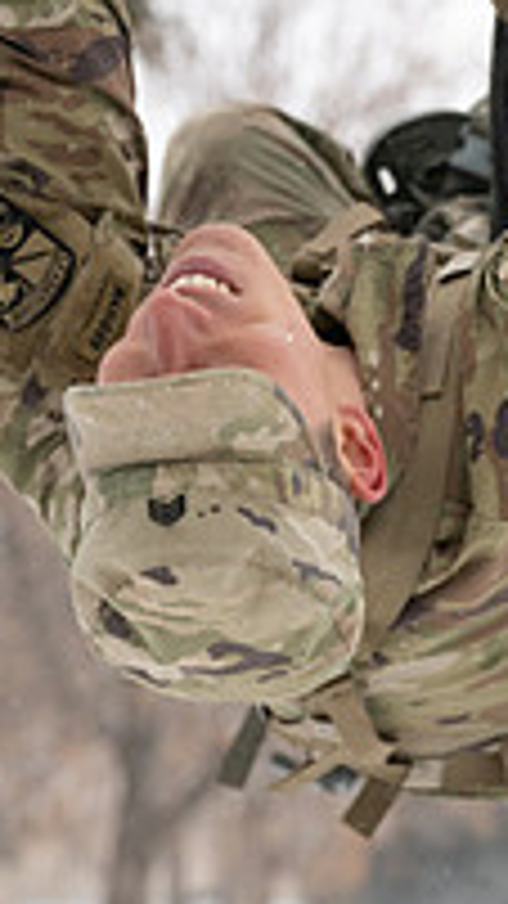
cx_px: 513
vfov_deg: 11.4
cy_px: 280
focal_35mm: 188
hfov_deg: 6.4
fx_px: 4504
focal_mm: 60
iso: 500
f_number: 4
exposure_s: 1/400
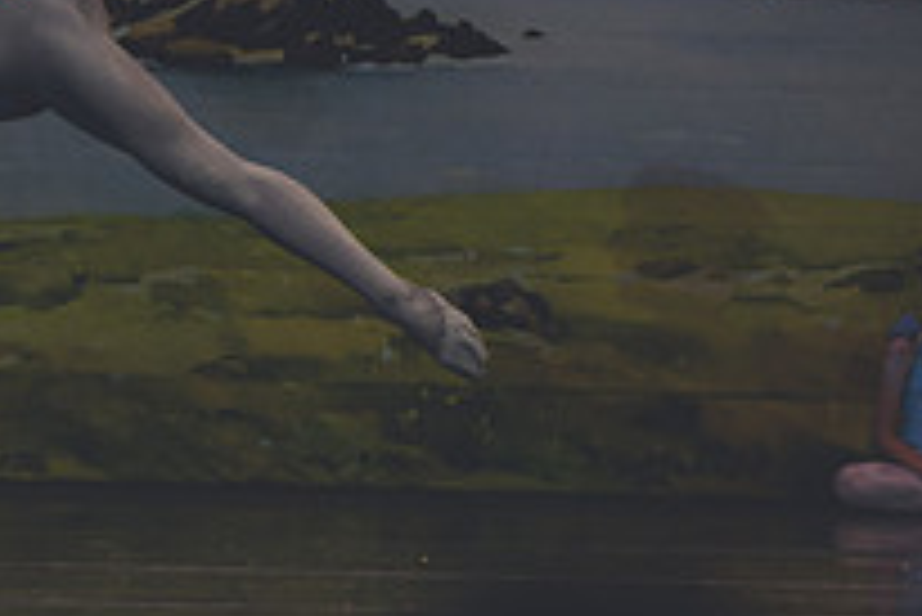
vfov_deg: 2.7
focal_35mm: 517
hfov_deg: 4.0
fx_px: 13250
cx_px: 112
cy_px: 54
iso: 560
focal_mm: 122
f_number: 2.8
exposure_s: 1/500
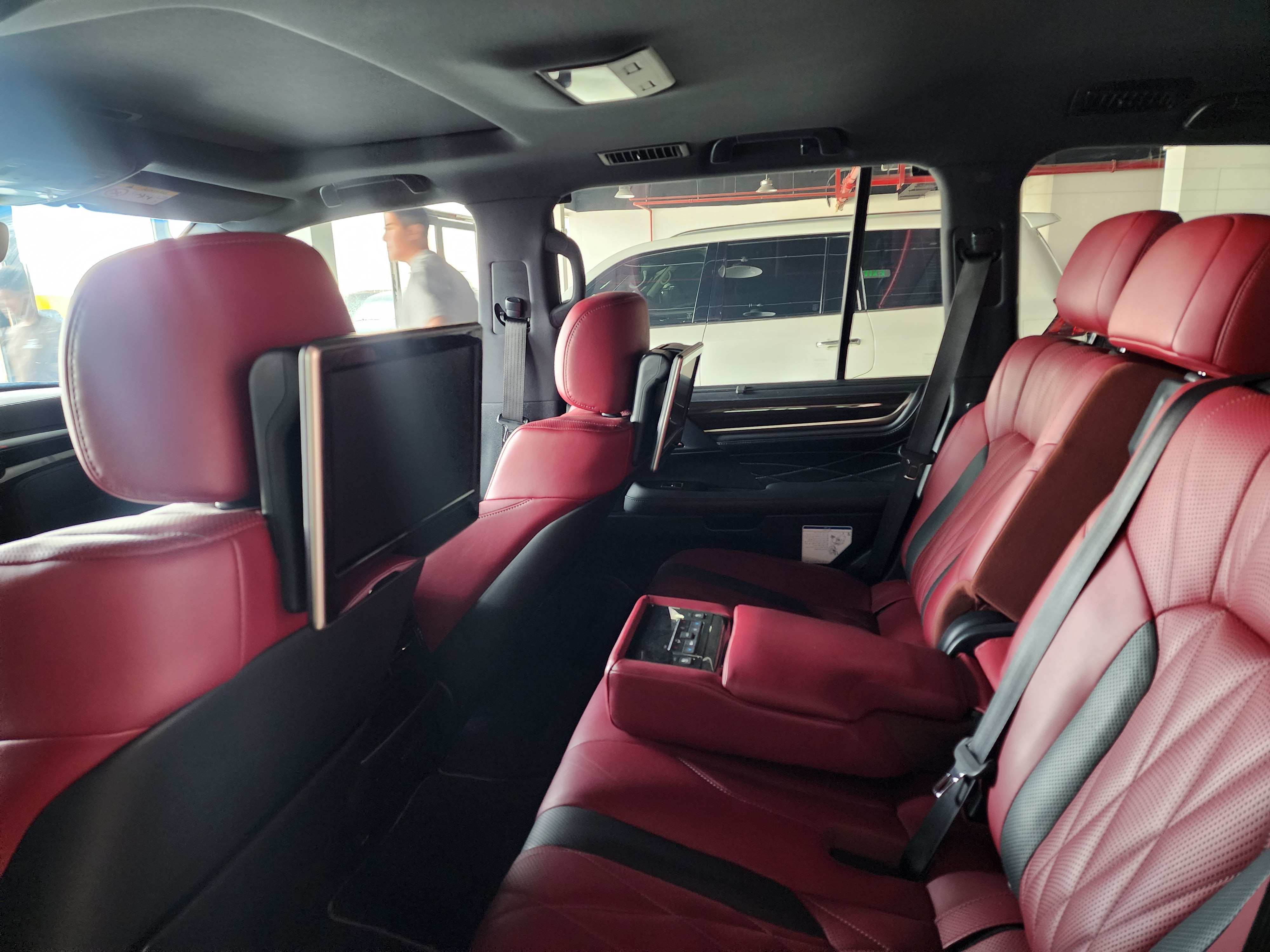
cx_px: 635
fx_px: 844
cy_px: 476
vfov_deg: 58.9
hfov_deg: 73.9
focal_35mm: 23
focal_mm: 6.4
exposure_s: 1/30
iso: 640
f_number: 1.8
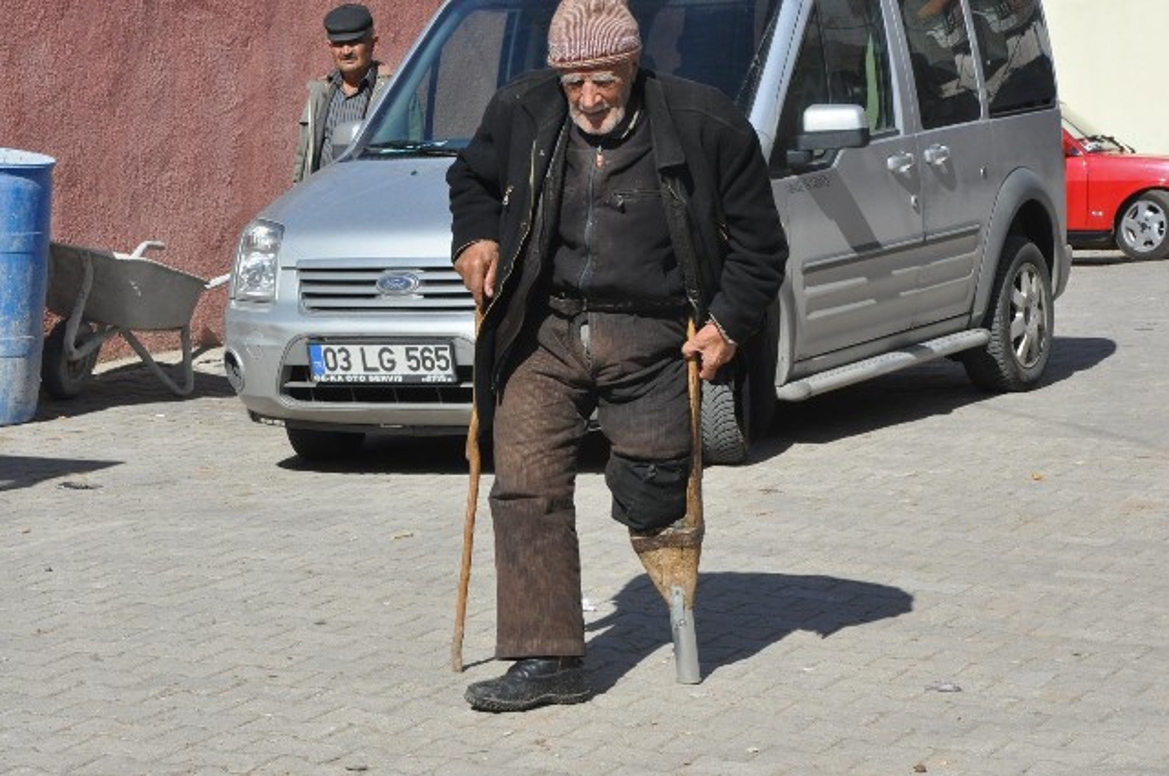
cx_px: 584
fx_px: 3405
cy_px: 388
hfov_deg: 19.5
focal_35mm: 105
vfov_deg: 13.0
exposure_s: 1/800
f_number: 14
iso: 1000
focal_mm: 70
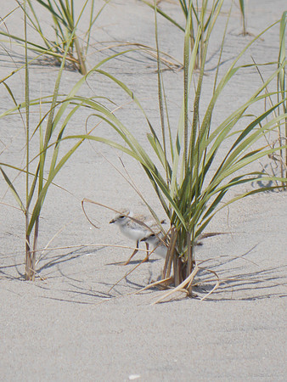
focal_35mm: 600
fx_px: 6626
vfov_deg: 3.3
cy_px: 191
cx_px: 144
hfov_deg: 2.5
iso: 200
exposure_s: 1/2500
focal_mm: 300
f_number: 5.6
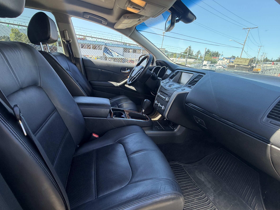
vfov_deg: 74.7
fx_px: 138
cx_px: 136
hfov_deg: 91.0
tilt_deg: -19.0
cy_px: 101
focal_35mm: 17
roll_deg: -5.6
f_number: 2.2
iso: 50
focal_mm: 2.22
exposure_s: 1/132
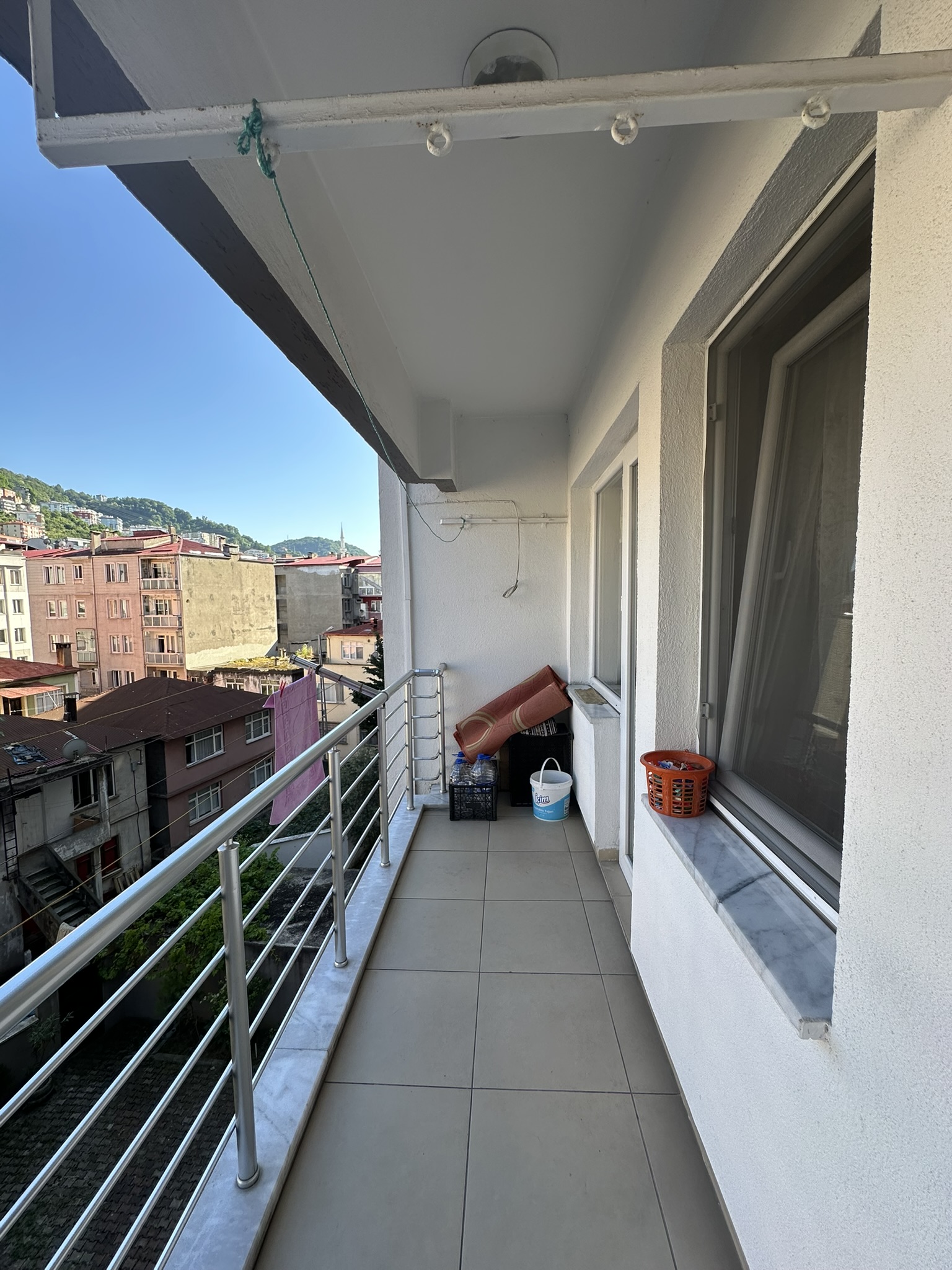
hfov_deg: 85.7
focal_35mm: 14
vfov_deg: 102.1
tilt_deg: -3.3
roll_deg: -0.4
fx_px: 513
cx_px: 476
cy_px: 635
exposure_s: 1/327
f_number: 2.2
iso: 40
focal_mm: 2.22
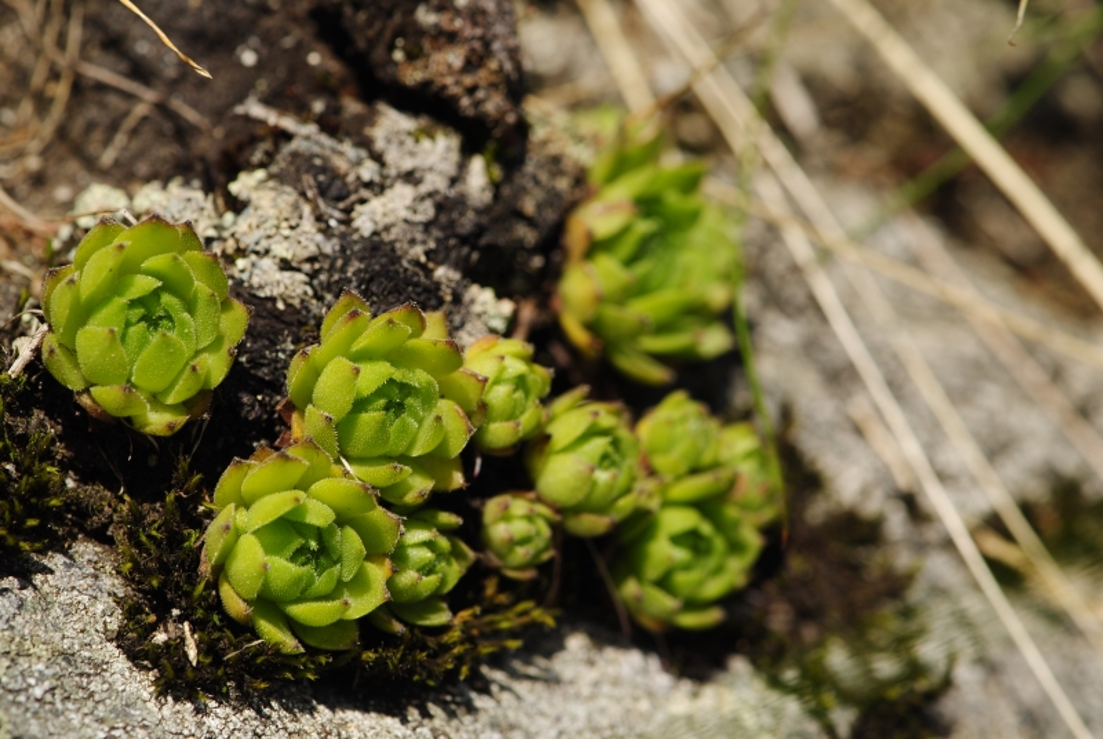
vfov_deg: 10.8
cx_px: 552
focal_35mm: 128
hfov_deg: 16.0
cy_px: 370
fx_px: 3912
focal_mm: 85
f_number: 8
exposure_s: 1/250
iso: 100
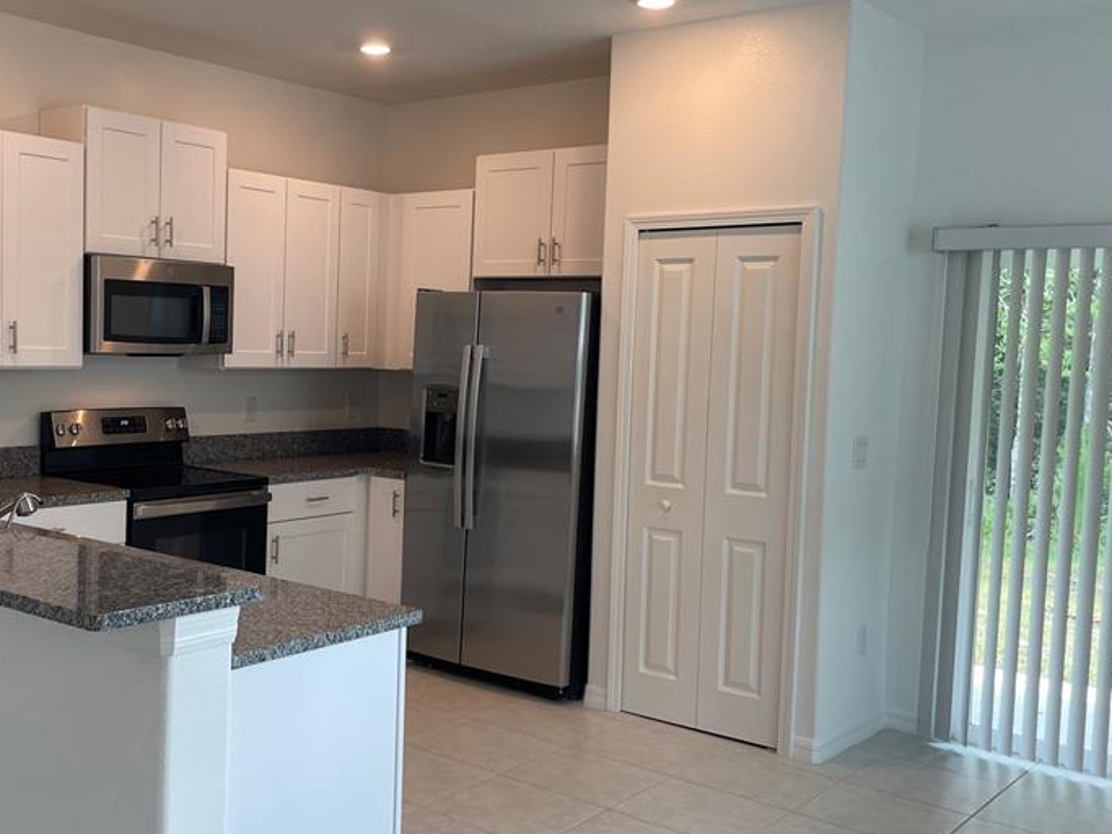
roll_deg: -1.0
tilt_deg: -4.8
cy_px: 438
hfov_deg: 47.2
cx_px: 379
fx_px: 1253
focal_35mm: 39
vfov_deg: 36.8
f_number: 1.6
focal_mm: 4.2
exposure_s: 1/120
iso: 64
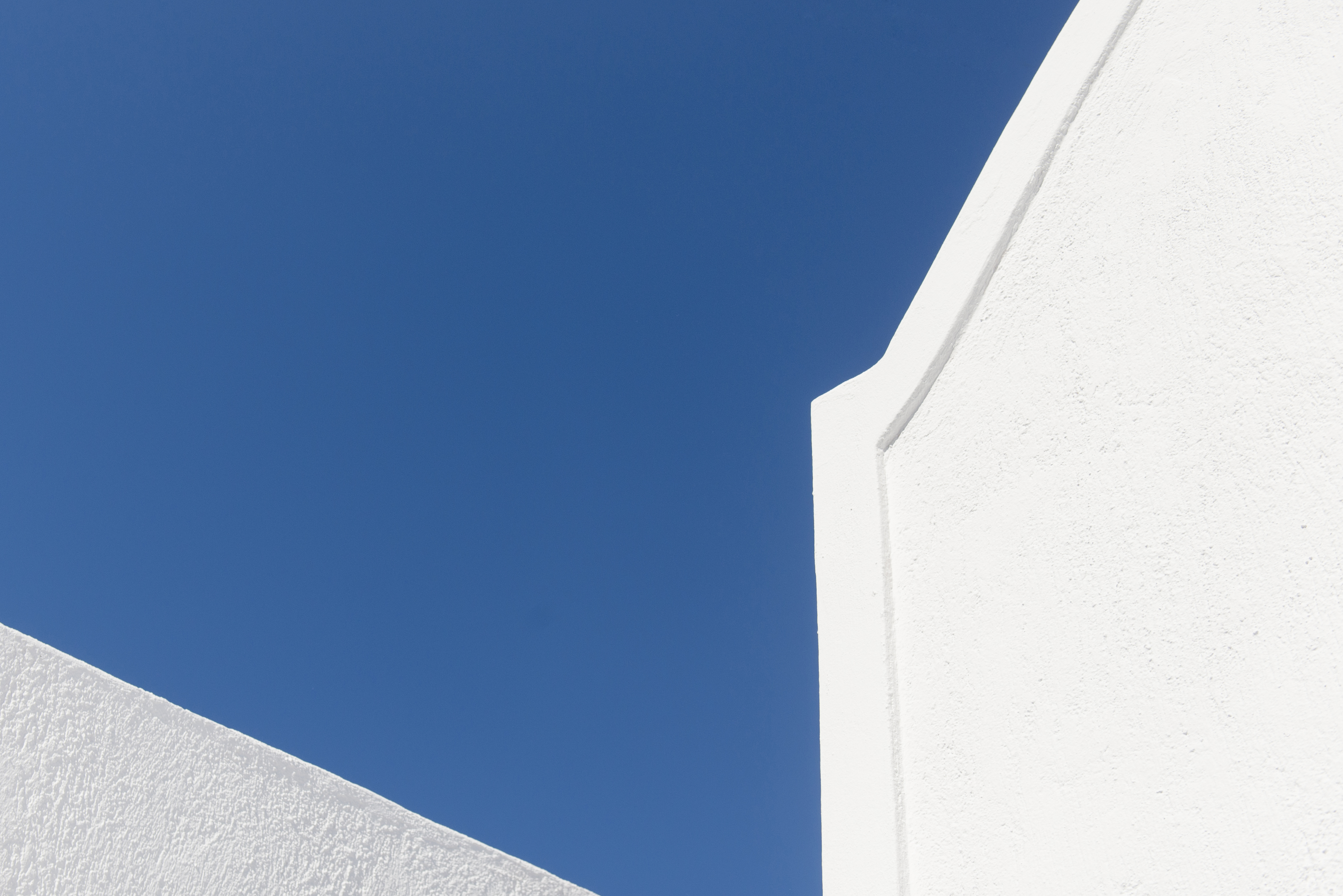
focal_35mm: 51
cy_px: 506
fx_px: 1903
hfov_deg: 38.7
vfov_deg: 26.5
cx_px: 518
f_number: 5.6
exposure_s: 1/2000
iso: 200
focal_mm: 40
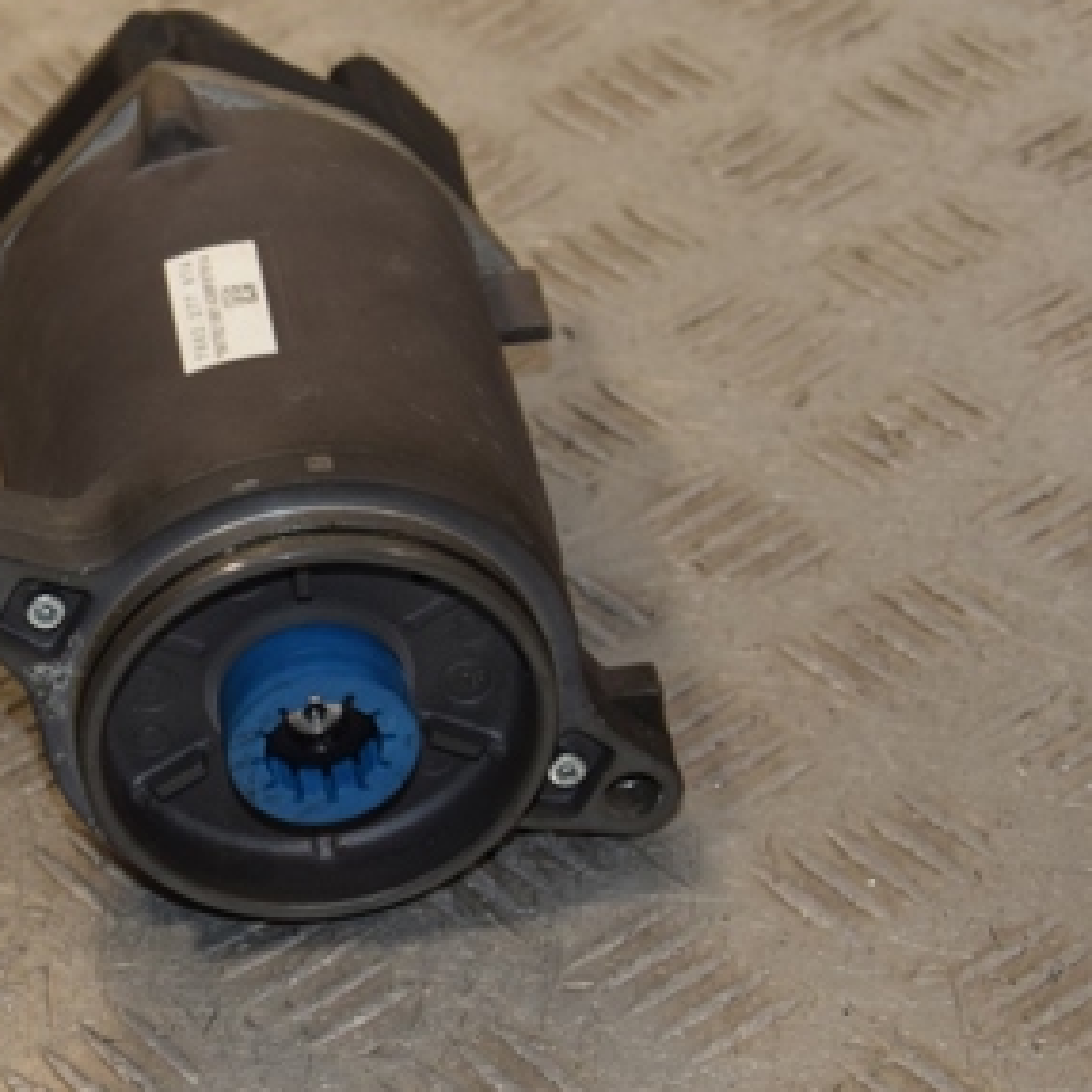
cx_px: 126
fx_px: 5068
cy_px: 449
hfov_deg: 12.2
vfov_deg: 12.3
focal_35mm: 142
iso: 800
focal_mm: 50
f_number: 7.1
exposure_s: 1/200
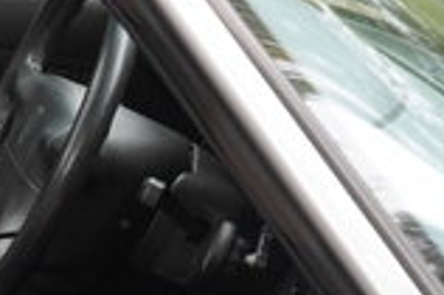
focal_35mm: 209
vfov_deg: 6.5
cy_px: 413
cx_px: -266
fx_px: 2575
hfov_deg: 9.5
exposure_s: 1/50
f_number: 8
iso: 500
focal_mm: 43
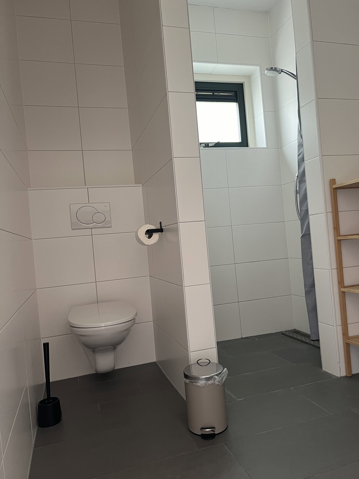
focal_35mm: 26
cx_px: 180
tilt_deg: -0.4
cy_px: 240
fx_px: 360
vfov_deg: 67.3
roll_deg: +6.2
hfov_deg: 53.1
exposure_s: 1/60
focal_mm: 5.7
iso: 200
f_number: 1.5
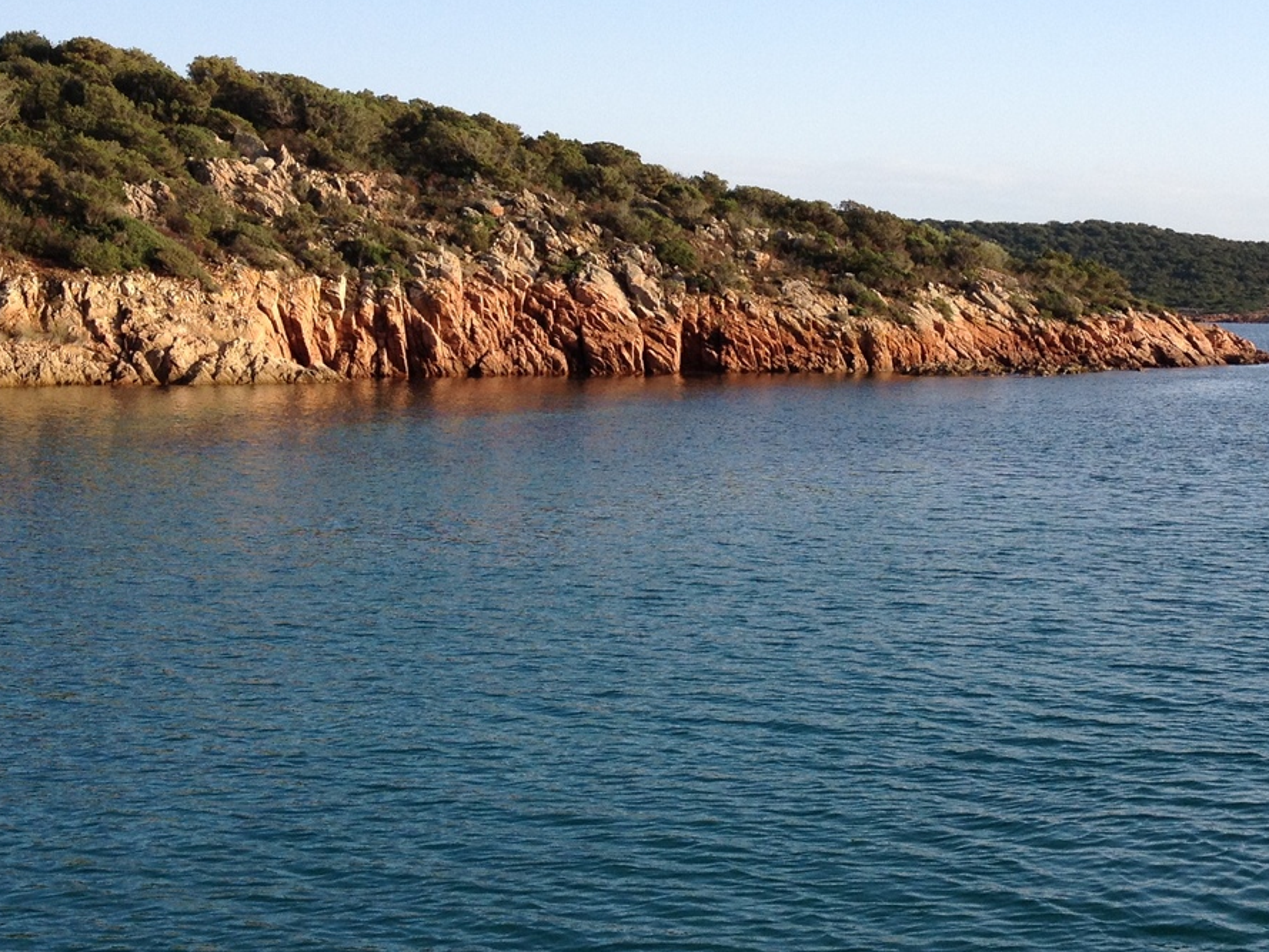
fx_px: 2310
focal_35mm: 63
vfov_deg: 23.1
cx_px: 896
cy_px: 255
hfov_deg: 30.4
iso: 64
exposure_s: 1/849
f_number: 2.4
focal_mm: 4.28
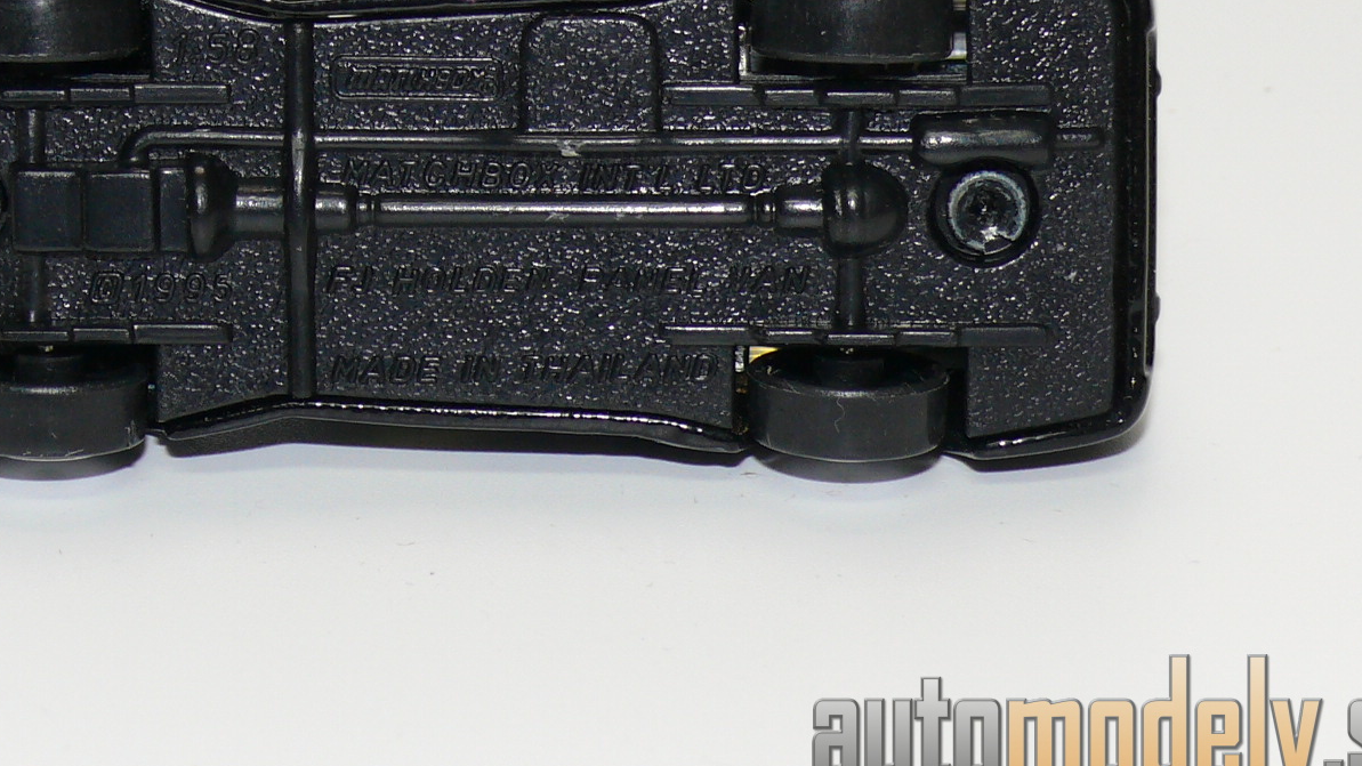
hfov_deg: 14.4
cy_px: 144
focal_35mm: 149
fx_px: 5381
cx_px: 549
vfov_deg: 8.1
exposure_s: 1/30
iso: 100
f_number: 4
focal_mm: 13.4
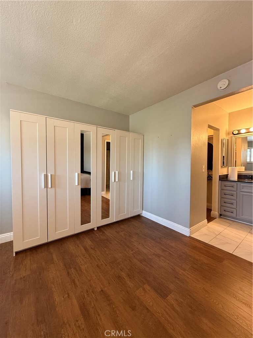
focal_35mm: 14
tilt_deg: -0.8
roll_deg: -0.2
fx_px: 136
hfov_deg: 85.7
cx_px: 126
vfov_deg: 102.1
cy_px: 169
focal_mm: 2.22
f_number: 2.2
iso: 400
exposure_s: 1/60
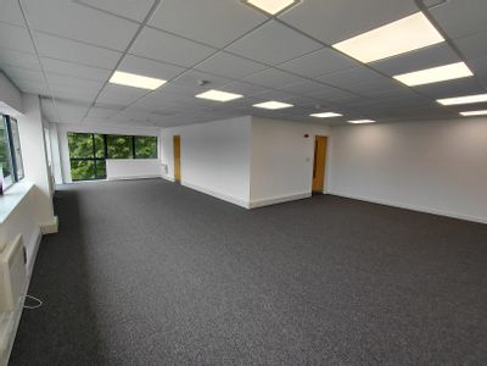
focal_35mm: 16
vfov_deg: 78.1
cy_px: 183
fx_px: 225
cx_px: 244
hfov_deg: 94.5
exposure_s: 1/164
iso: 40
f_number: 2.2
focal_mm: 1.64
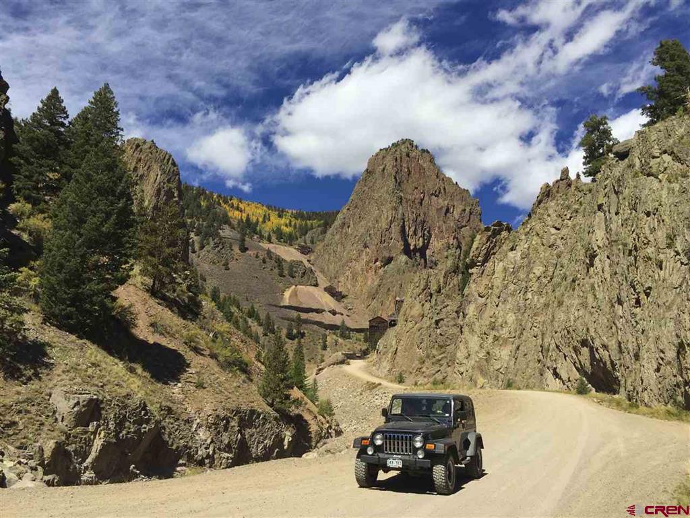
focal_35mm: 29
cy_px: 259
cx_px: 345
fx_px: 578
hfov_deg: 61.7
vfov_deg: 48.2
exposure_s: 1/2600
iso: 32
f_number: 2.2
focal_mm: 4.15
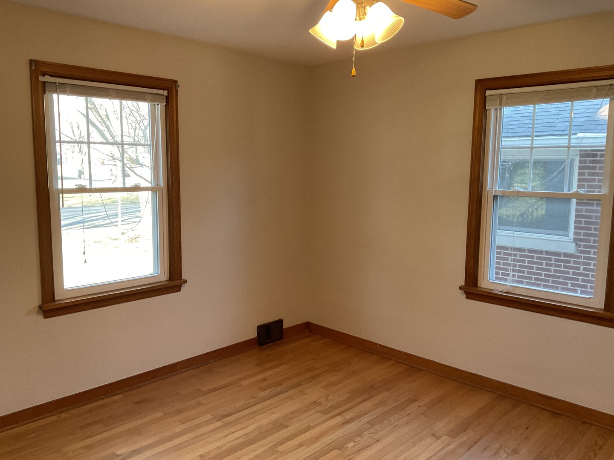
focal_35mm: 29
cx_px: 307
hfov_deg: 61.7
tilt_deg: -8.2
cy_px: 230
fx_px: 514
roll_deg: -0.7
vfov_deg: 48.2
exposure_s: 1/60
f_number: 1.8
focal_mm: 3
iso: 100
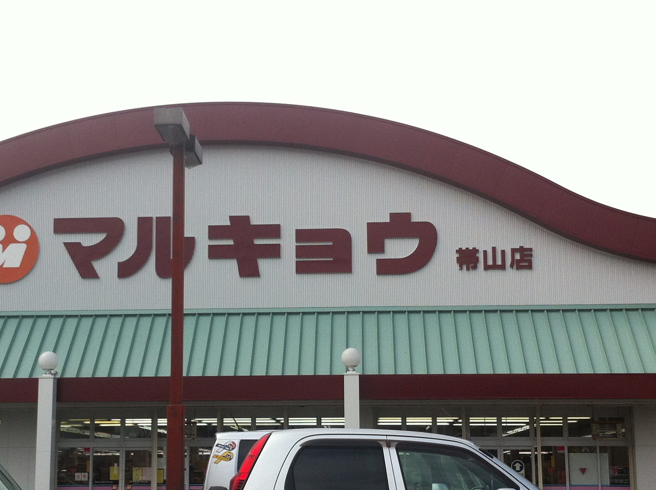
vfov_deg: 22.5
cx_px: 280
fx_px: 1230
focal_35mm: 65
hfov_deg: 29.8
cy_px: 299
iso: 80
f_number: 2.8
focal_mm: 3.85
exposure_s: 1/603
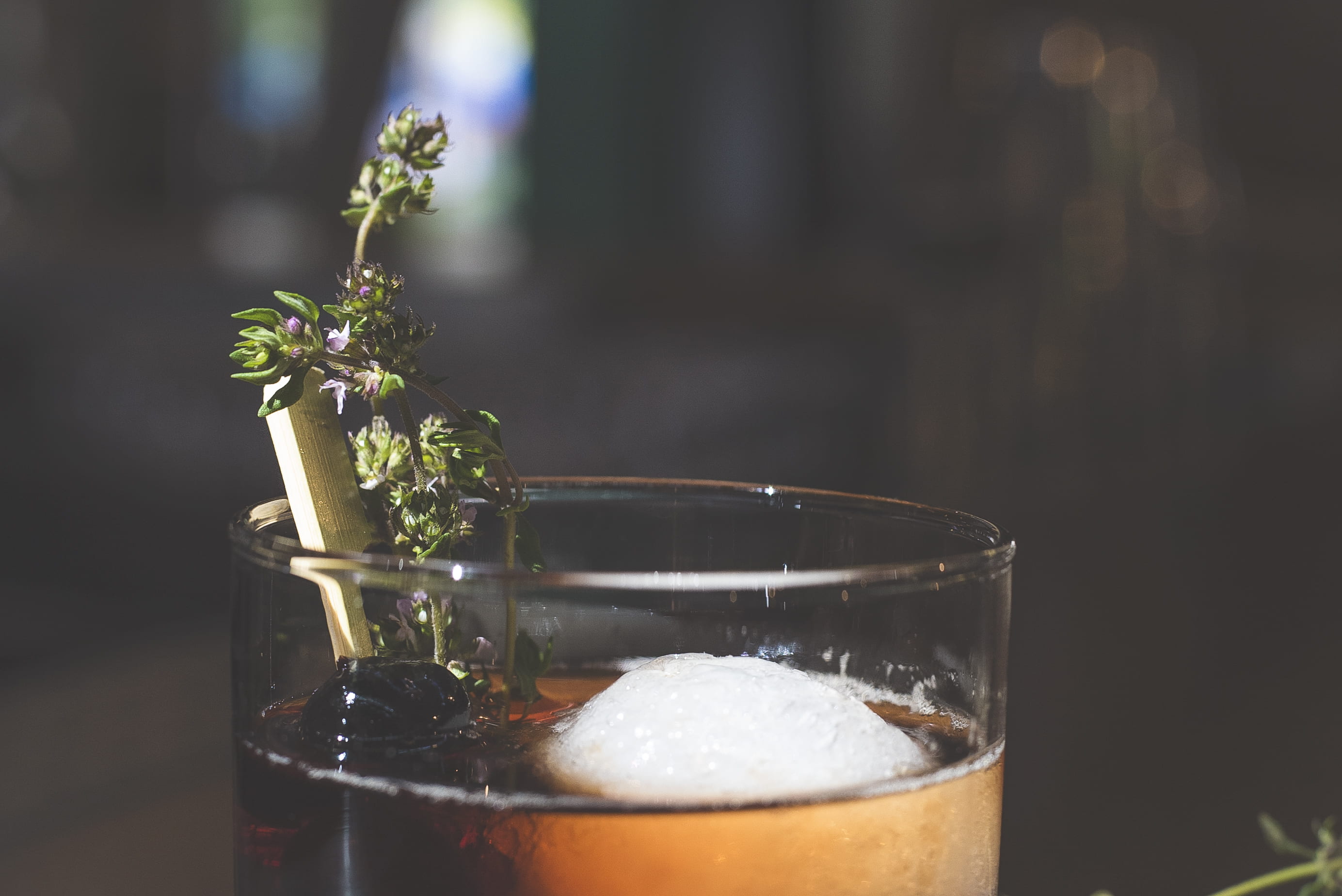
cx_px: 671
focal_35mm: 75
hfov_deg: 27.0
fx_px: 2797
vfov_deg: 18.2
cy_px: 448
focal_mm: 50
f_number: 5.6
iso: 250
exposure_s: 1/160
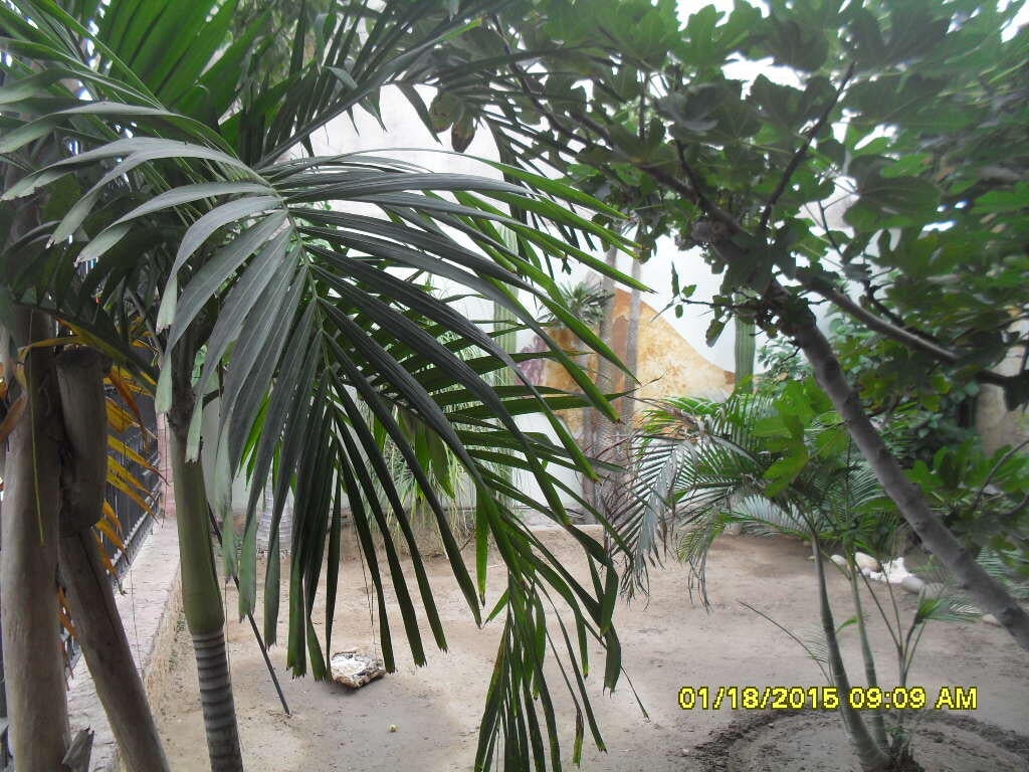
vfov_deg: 40.7
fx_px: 1040
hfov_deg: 52.6
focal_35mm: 35
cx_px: 514
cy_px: 386
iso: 100
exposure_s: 1/60
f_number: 3.2
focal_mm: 6.3
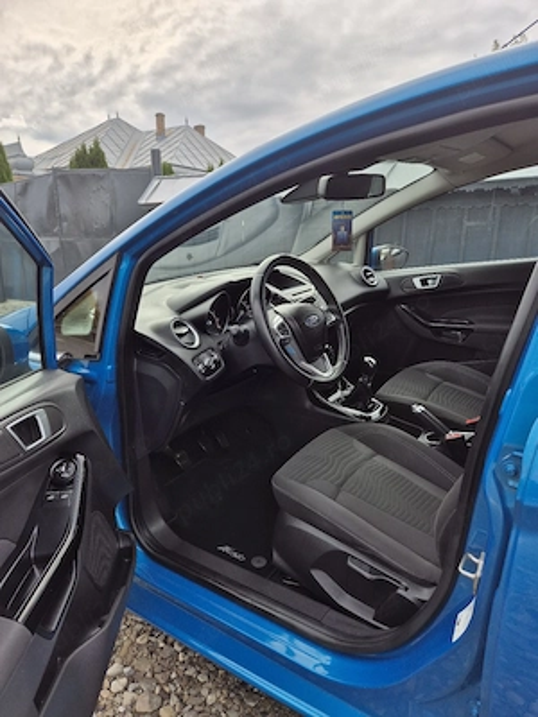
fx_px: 477
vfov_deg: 73.9
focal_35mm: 23
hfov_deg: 58.9
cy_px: 358
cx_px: 269
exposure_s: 1/1667
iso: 25
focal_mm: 5.4
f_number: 1.8
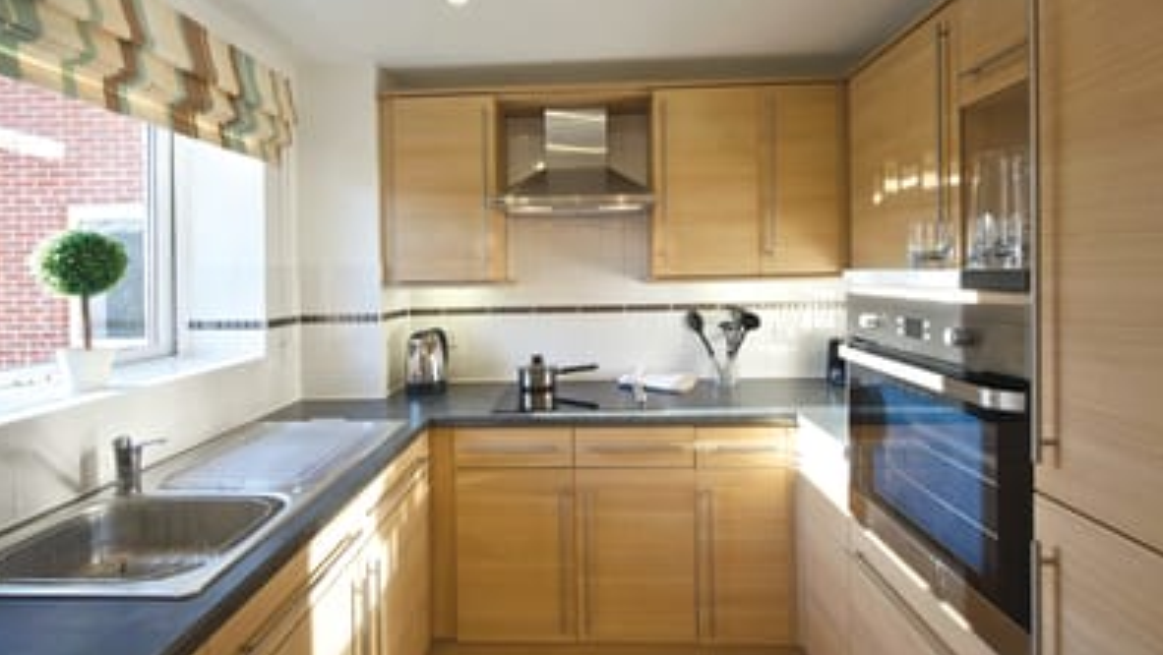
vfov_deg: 63.8
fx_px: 524
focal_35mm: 17
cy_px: 295
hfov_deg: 95.9
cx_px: 576
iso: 200
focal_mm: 16
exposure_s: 1/25
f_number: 8
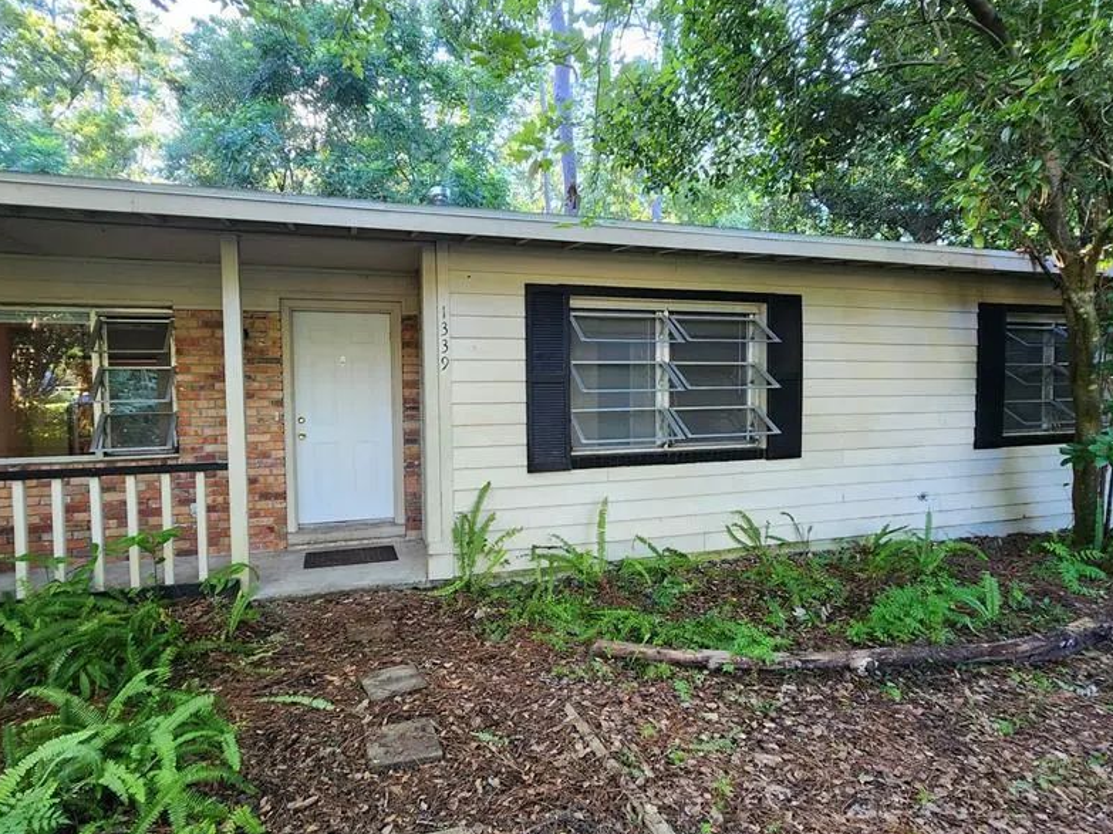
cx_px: 516
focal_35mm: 17
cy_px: 423
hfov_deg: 90.9
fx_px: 547
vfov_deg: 74.7
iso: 200
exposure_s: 1/60
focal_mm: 2.2
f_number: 2.2
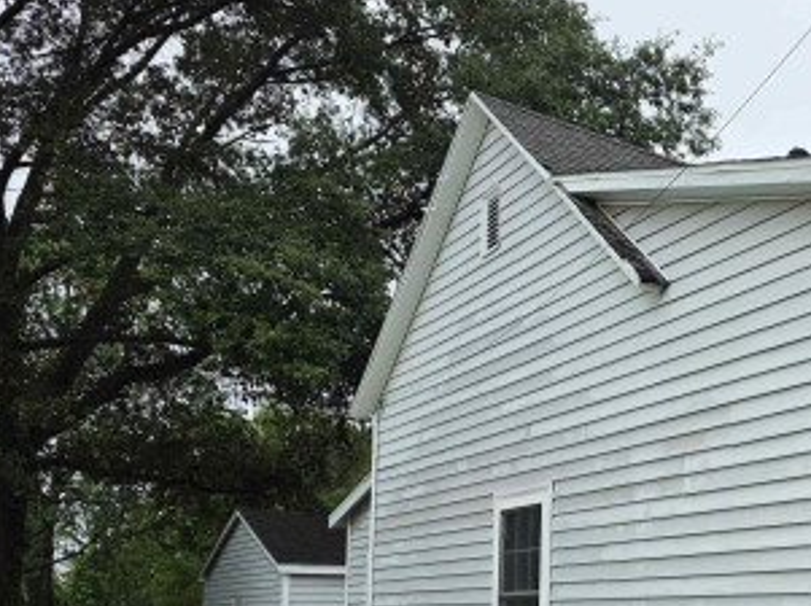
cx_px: 780
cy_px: 512
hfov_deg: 34.7
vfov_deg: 27.7
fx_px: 1193
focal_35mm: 51
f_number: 1.7
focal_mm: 6.3
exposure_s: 1/359
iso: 25
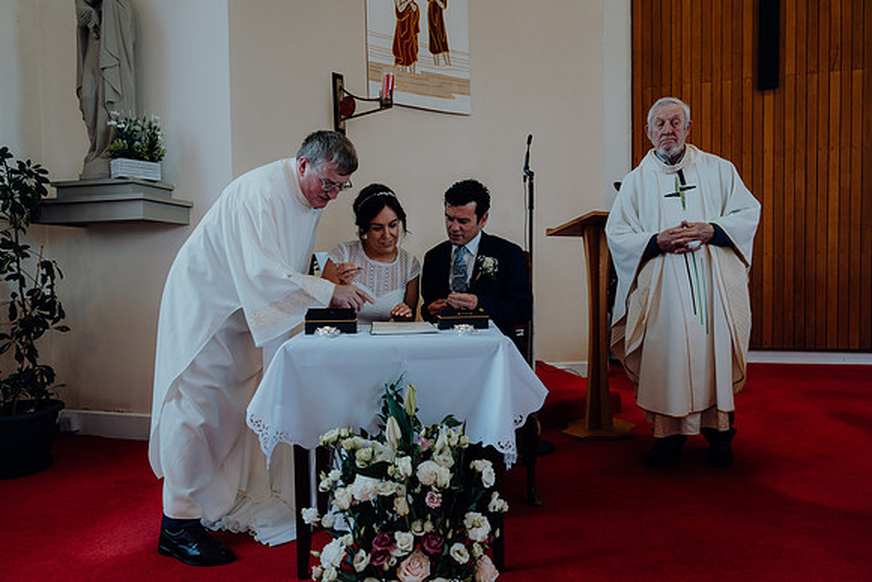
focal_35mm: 24
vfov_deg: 53.2
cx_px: 436
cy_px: 291
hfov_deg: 73.7
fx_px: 581
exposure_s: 1/200
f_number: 2.8
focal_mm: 24
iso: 400
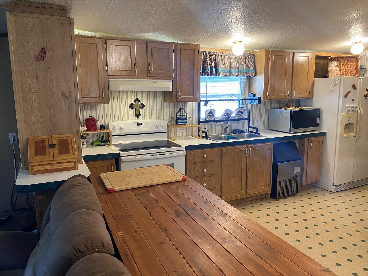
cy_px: 138
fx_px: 276
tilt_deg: -10.7
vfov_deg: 53.1
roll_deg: +0.1
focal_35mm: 26
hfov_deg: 67.3
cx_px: 184
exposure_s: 1/60
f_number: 1.8
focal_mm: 4.25
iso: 400
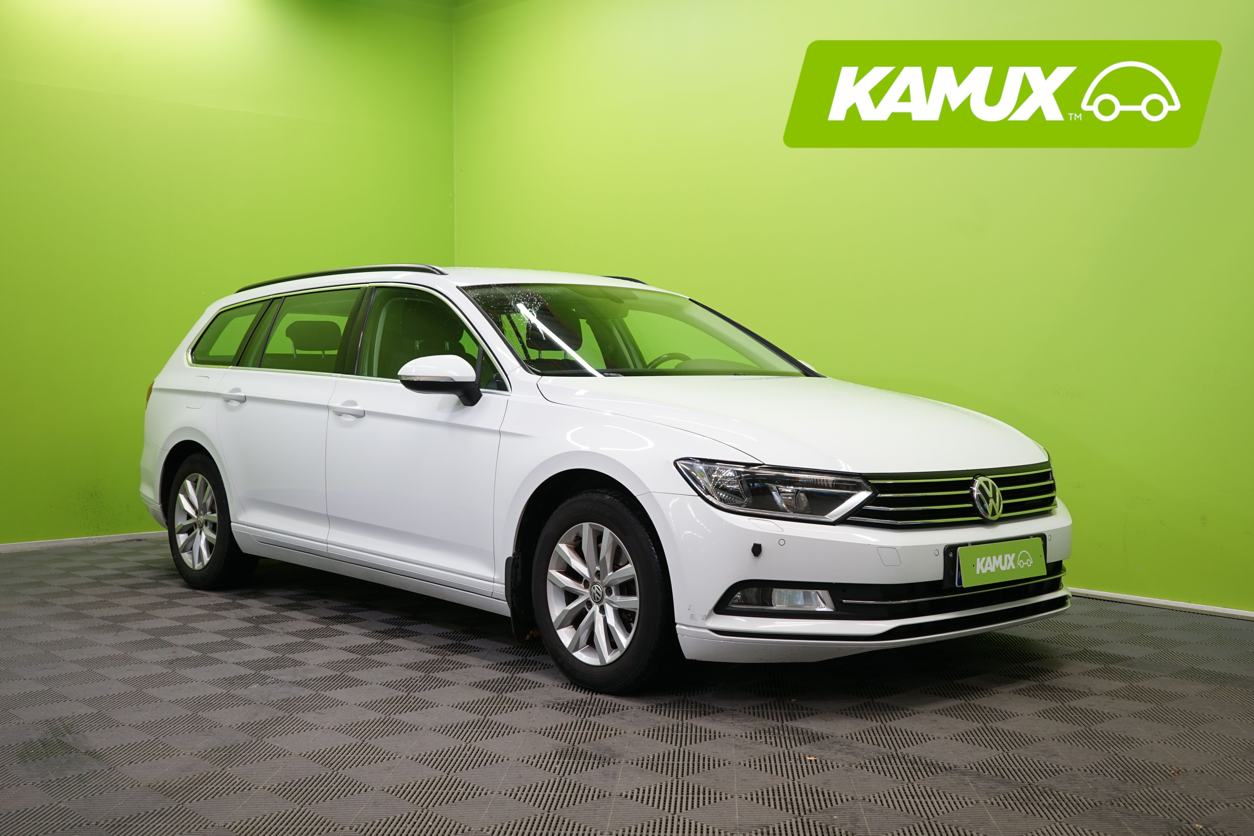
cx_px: 627
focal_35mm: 39
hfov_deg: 49.6
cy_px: 418
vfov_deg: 34.2
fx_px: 1358
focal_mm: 39
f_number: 5.6
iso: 400
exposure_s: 1/25
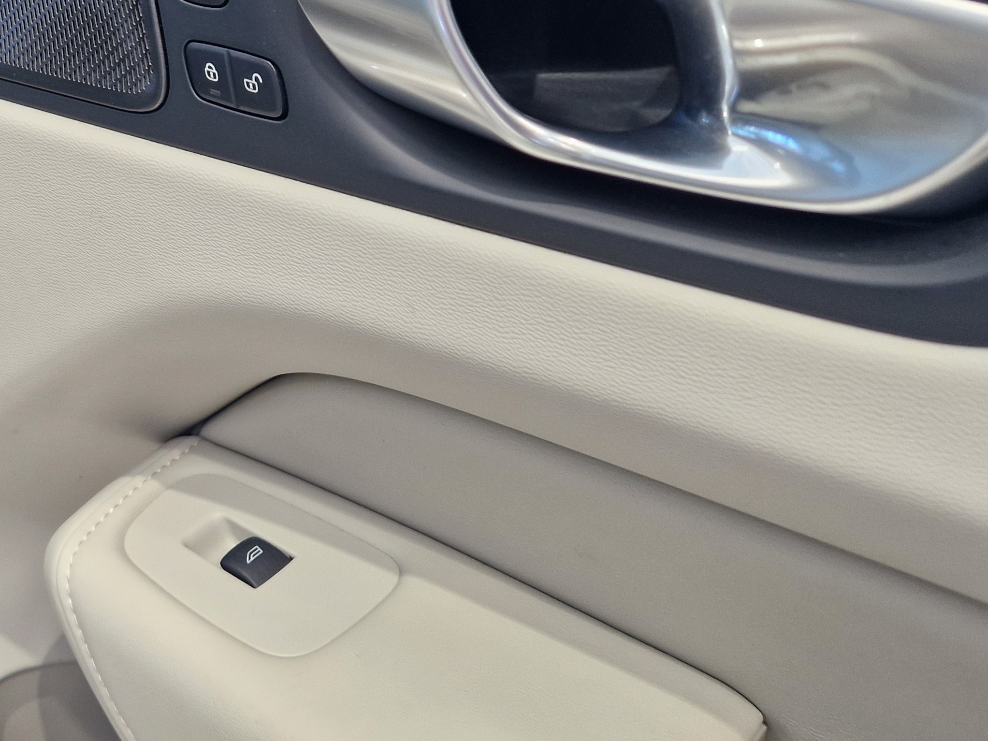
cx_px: 46
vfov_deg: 31.9
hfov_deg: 38.3
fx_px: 1284
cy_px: 253
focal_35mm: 45
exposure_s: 1/180
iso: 200
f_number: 1.8
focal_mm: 5.4
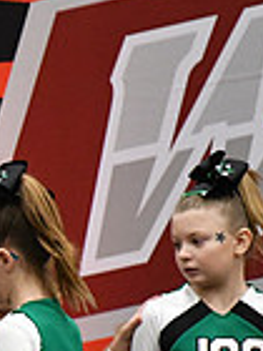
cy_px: 412
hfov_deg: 1.3
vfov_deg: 1.7
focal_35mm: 1136
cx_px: -406
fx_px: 11508
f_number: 2.8
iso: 5000
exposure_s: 1/800
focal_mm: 190
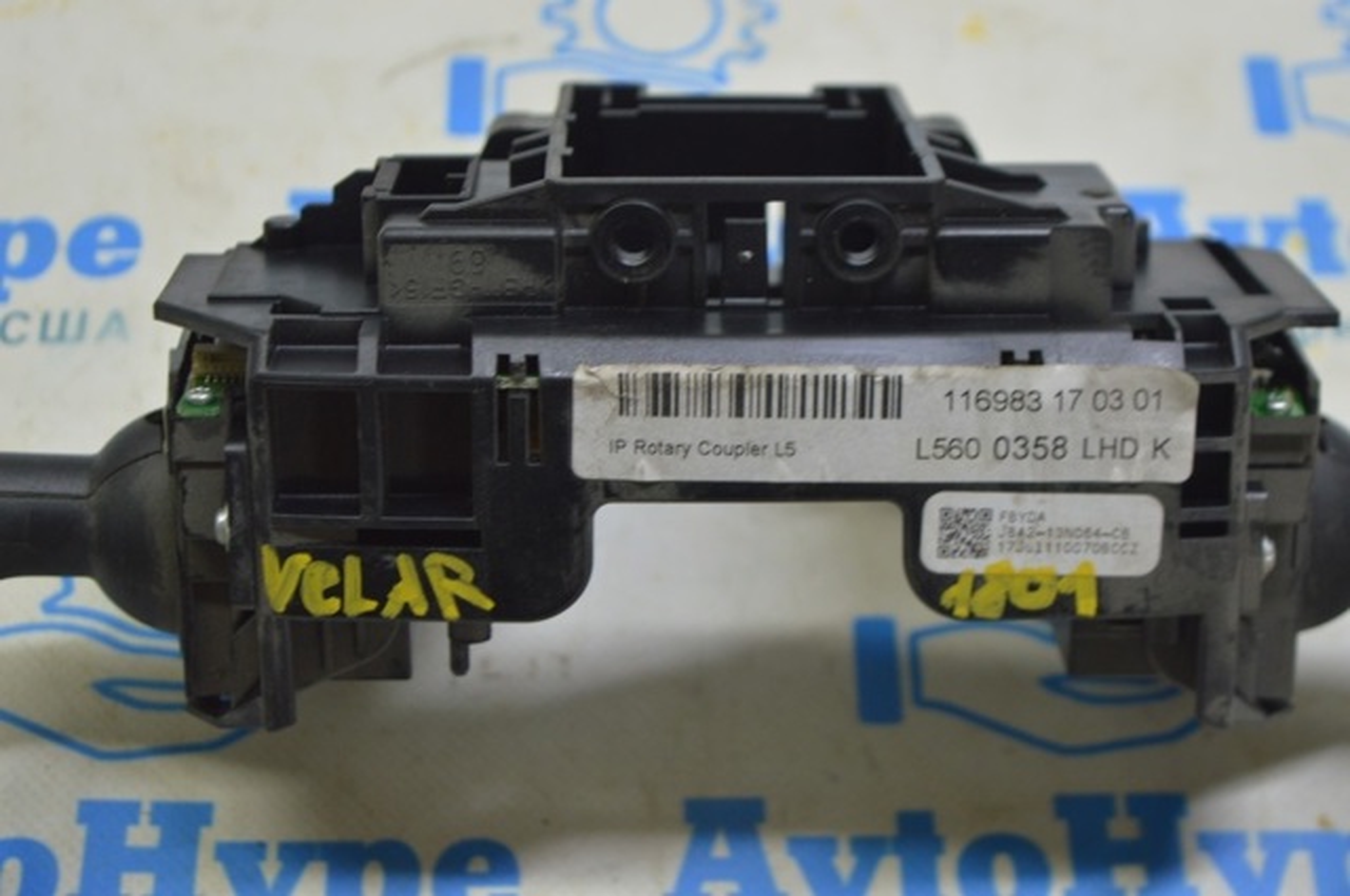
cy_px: 448
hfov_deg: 28.1
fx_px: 2697
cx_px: 675
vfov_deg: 18.9
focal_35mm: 72
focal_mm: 48
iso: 400
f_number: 5.6
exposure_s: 1/20
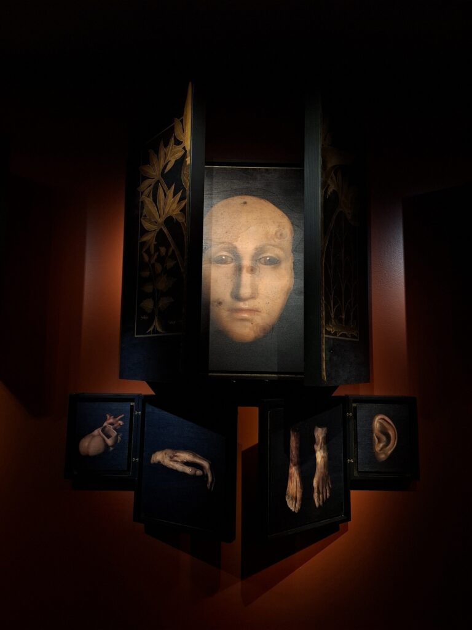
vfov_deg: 73.9
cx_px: 236
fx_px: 418
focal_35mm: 23
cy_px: 315
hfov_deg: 58.9
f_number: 1.8
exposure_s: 1/50
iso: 250
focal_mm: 5.54
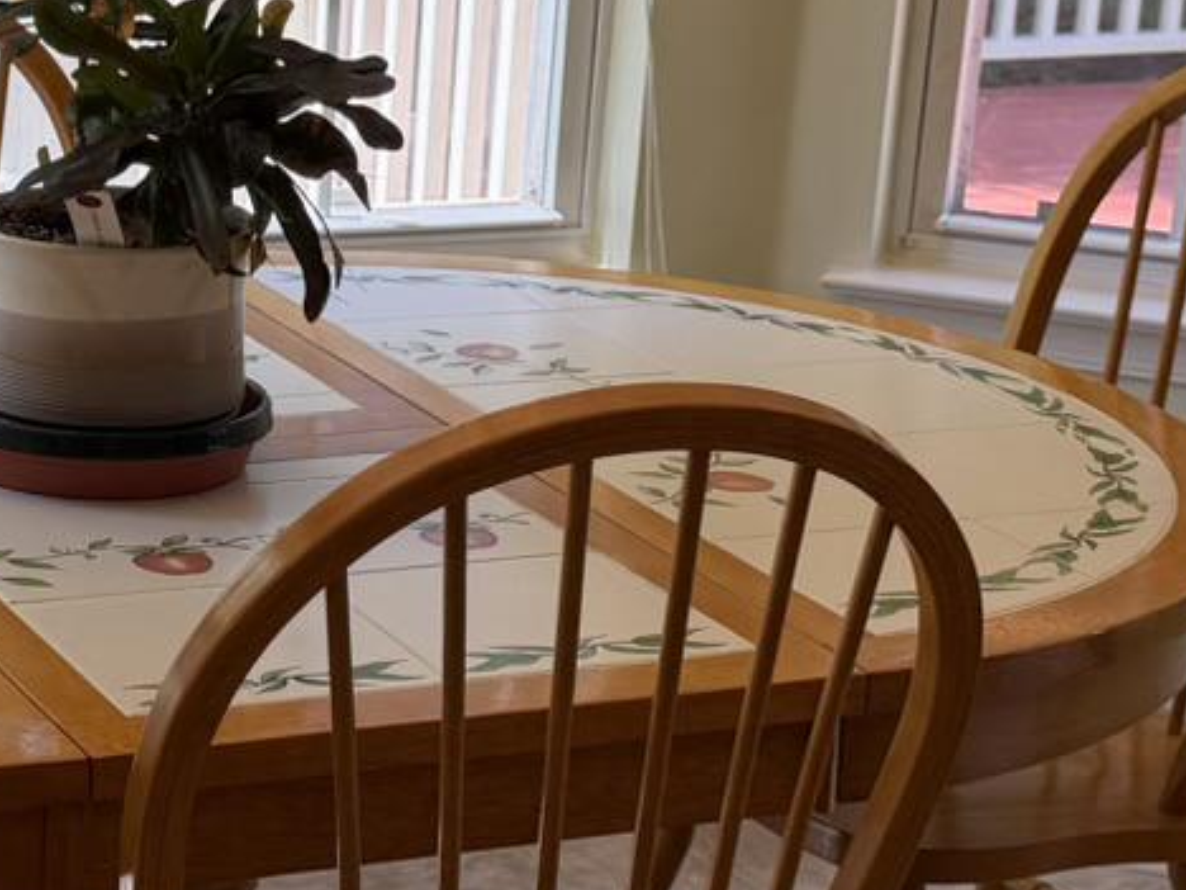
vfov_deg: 14.1
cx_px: 165
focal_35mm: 105
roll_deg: -2.3
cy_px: 472
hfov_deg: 18.5
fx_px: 3597
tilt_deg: -18.7
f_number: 1.78
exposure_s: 1/231
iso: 80
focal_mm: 6.76
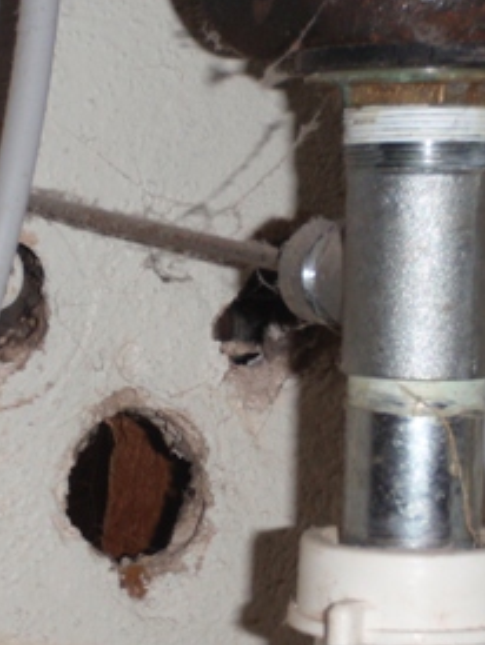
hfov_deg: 17.6
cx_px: 217
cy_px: 497
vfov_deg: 23.0
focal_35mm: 84
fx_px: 1567
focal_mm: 6.53
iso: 100
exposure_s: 1/40
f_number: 4.1
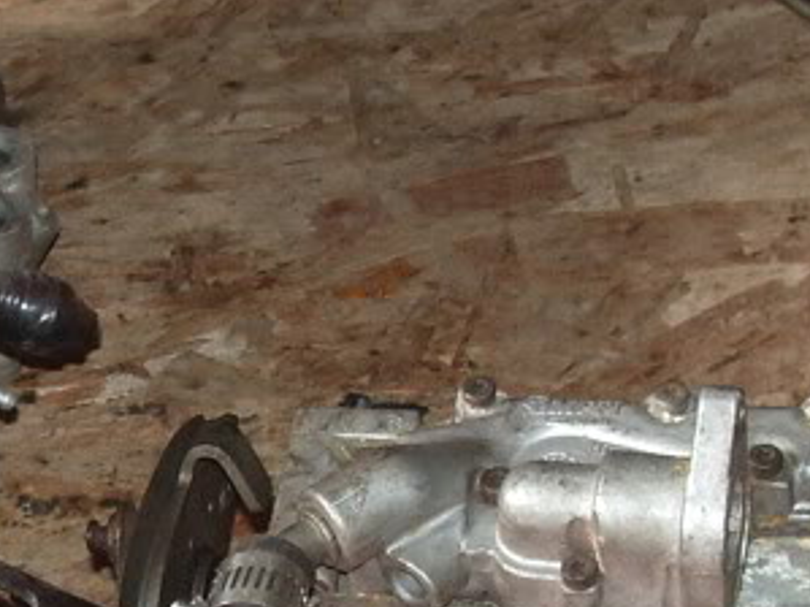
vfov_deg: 12.3
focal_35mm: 120
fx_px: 2807
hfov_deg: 16.1
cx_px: -24
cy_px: 385
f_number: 2.6
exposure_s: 1/40
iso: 100
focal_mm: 5.8
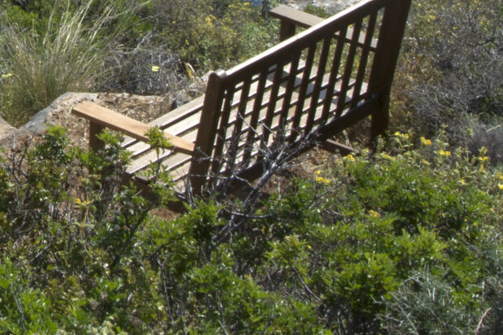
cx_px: -72
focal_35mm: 174
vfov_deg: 7.8
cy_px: -126
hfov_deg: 11.6
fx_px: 2431
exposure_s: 1/125
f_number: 16
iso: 200
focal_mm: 28
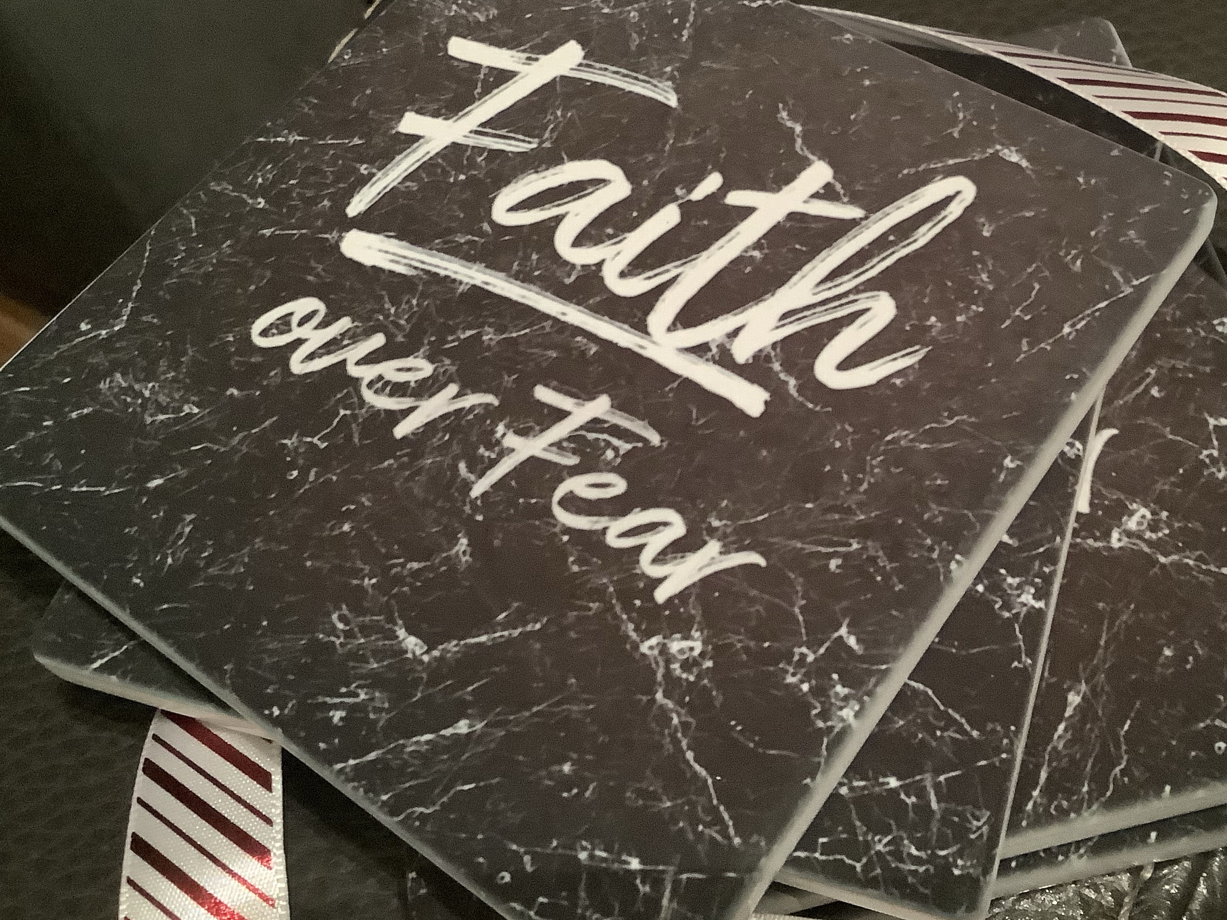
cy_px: 344
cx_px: 813
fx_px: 1524
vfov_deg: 33.4
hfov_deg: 43.3
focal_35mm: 43
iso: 640
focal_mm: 3.3
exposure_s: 1/17
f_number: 2.4
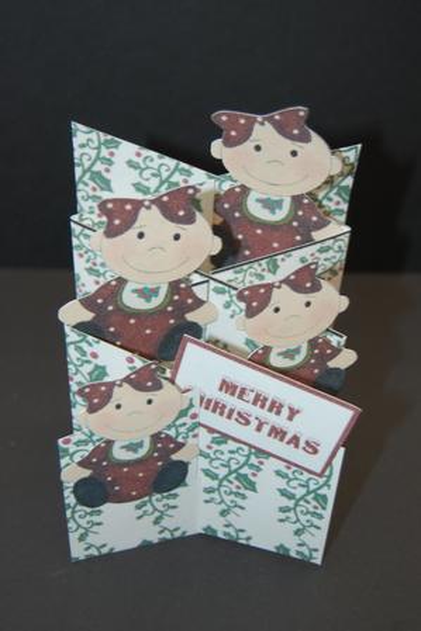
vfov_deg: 42.3
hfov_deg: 28.9
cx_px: 210
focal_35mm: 46
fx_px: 816
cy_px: 316
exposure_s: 1/60
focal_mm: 31
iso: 280
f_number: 4.5
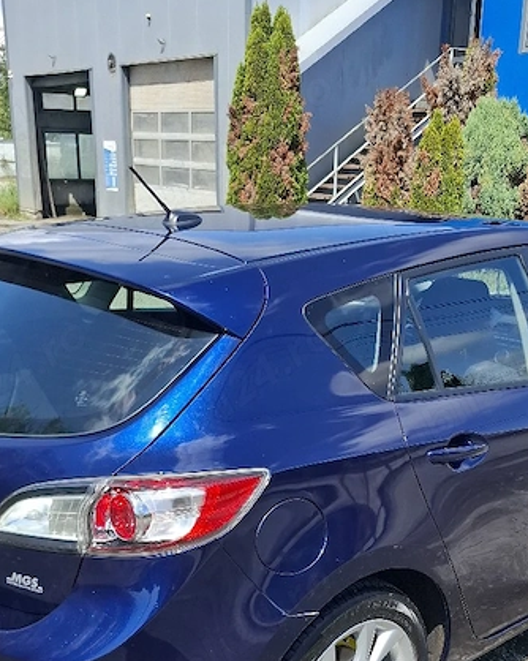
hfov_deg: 34.8
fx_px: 841
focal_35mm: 43
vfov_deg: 42.4
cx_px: 292
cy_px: 436
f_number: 1.8
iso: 50
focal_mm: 5.54
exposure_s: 1/2000
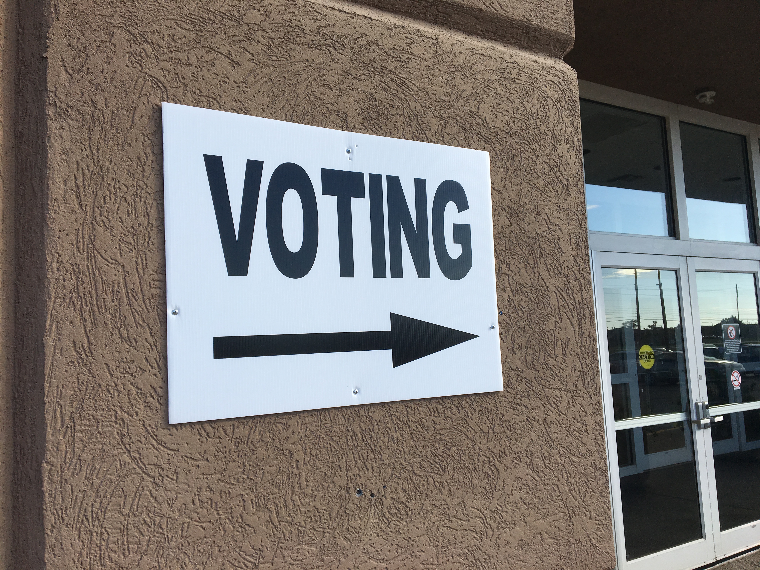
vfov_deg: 48.2
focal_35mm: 29
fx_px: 637
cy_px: 285
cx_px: 380
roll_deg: +1.4
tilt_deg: +5.7
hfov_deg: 61.7
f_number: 2.2
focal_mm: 4.15
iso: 25
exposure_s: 1/1282
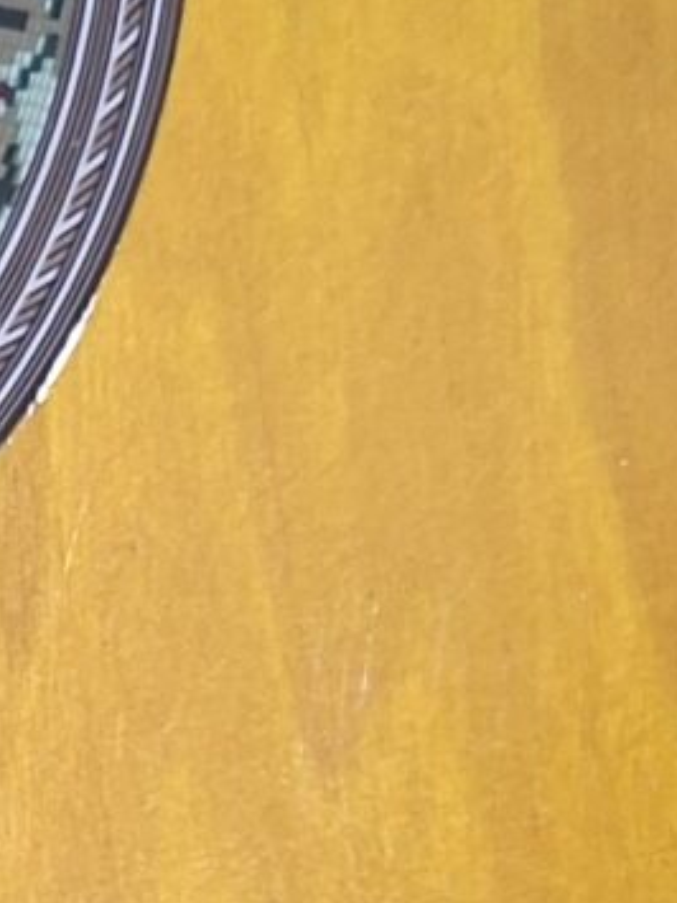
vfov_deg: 11.6
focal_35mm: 166
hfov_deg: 8.4
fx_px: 4331
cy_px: 1198
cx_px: -776
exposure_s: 1/33
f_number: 1.8
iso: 250
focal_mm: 5.54
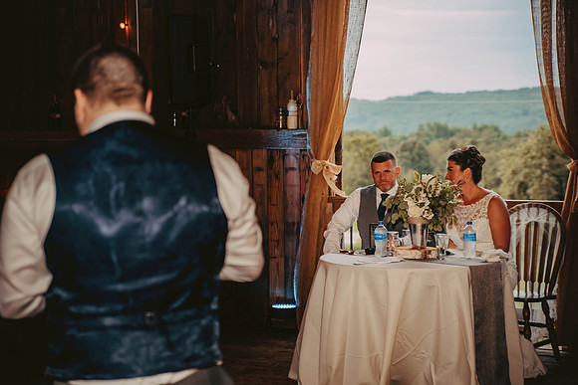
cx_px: 289
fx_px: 1060
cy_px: 192
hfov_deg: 30.5
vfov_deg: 20.6
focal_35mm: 66
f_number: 2.8
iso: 800
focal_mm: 66
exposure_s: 1/200
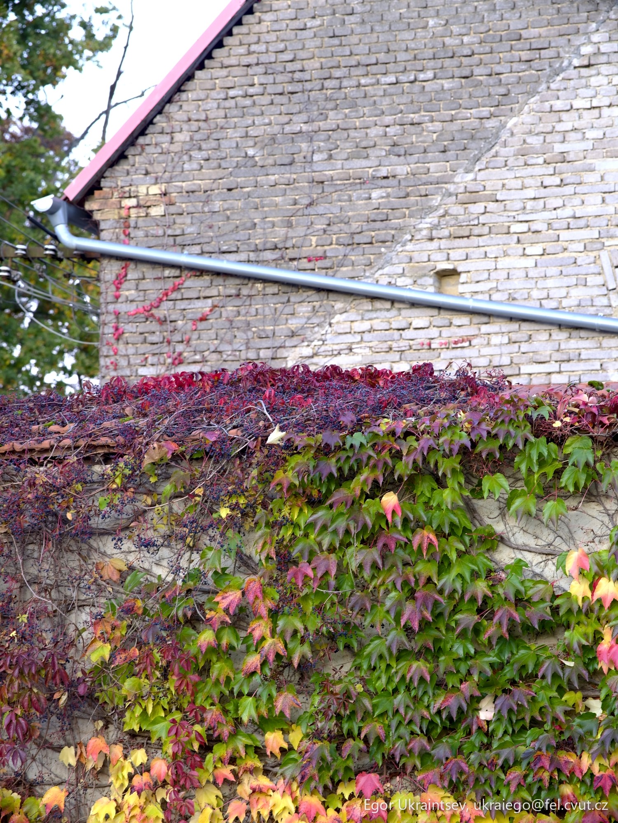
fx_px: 3761
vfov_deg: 12.5
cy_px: 412
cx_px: 309
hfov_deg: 9.4
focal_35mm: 158
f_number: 8
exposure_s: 1.1
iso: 100
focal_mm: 200
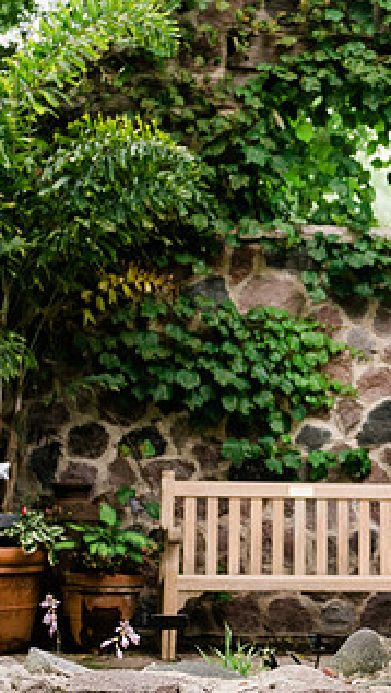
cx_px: 452
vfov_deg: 19.6
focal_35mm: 109
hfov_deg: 11.0
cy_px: 292
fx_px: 2003
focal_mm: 55
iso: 500
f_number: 2.8
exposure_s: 1/200
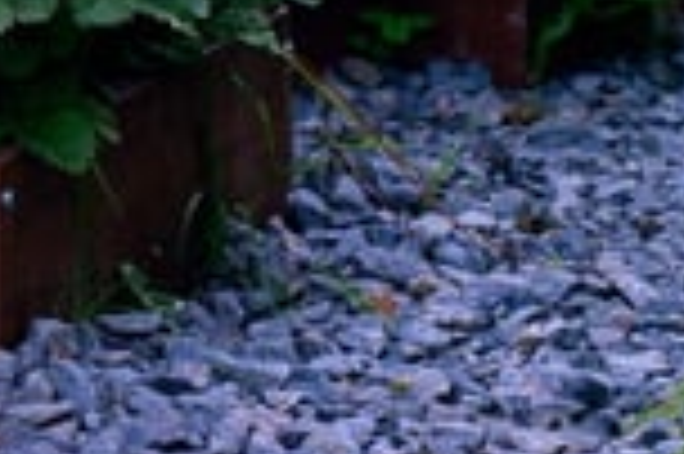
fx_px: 4802
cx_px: -446
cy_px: -566
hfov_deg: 7.9
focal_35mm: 253
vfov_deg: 5.3
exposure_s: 1/250
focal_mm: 50
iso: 360
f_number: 4
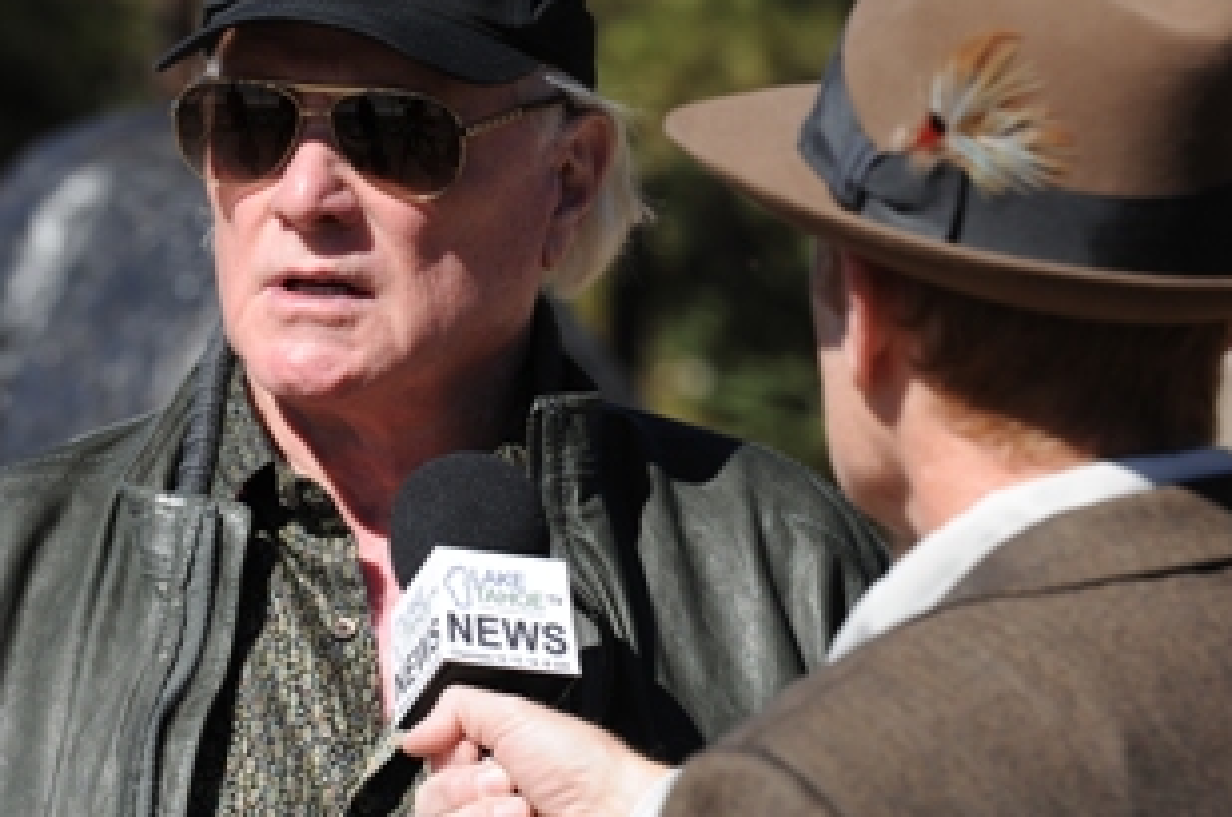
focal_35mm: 259
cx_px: 646
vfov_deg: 5.3
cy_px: 295
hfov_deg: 8.0
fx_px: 8850
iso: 200
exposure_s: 1/250
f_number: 9
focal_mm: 200
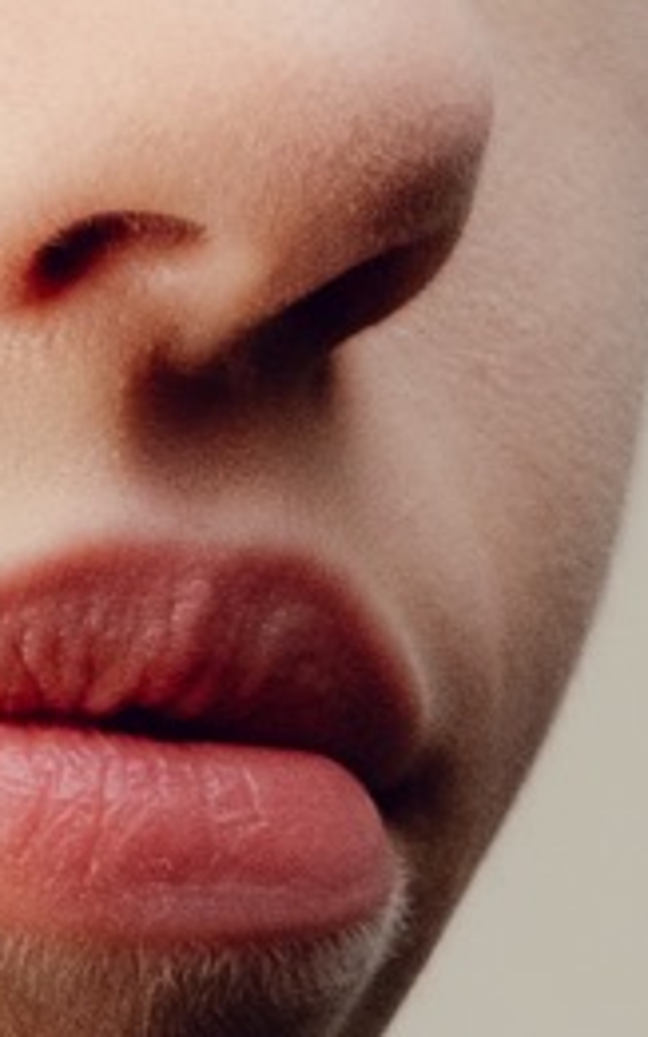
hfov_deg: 5.1
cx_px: -1276
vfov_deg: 8.5
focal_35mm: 246
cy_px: 1180
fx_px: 6955
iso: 800
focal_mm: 23
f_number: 4
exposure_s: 1/640
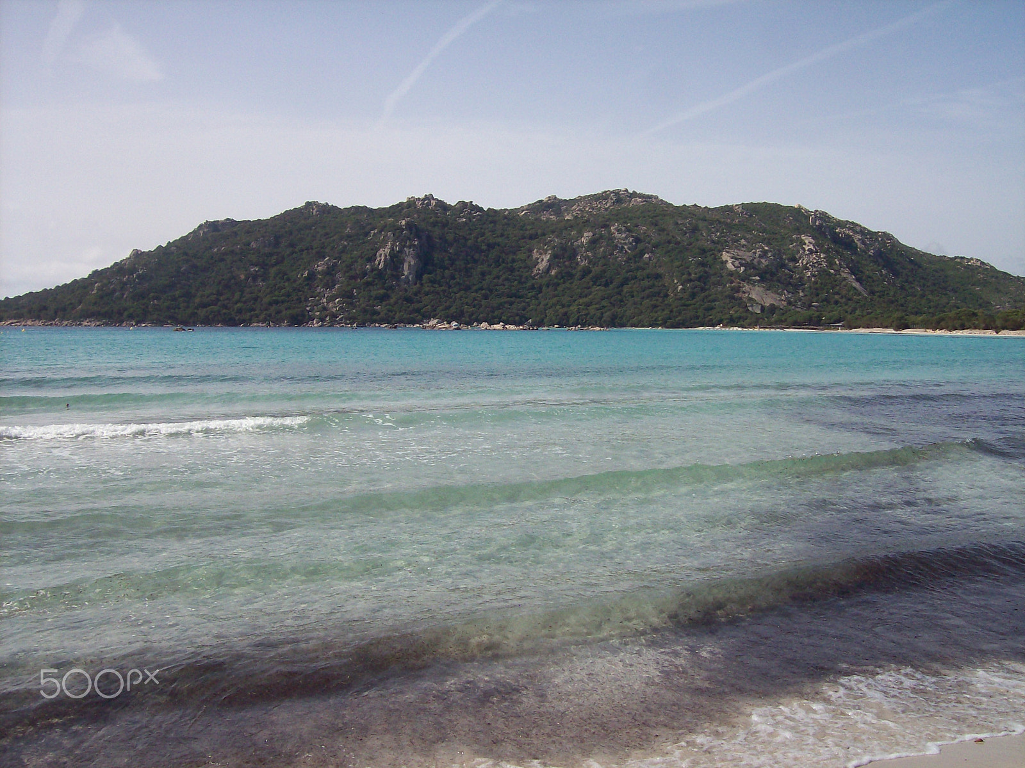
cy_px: 384
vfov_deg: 39.6
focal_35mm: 36
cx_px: 512
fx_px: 1066
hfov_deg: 51.4
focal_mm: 6
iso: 80
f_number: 4.8
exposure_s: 1/1112
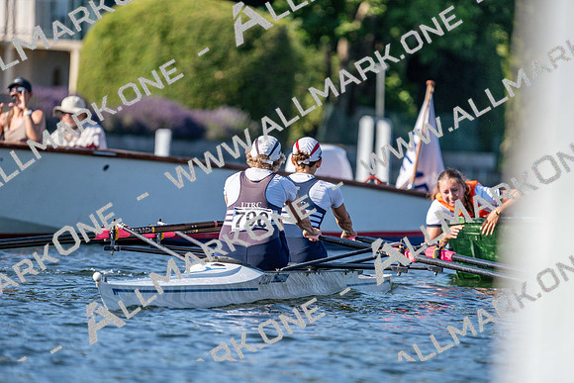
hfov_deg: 4.8
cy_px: 192
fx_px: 6794
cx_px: 287
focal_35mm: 426
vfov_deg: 3.2
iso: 320
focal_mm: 426
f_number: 6.3
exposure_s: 1/1600
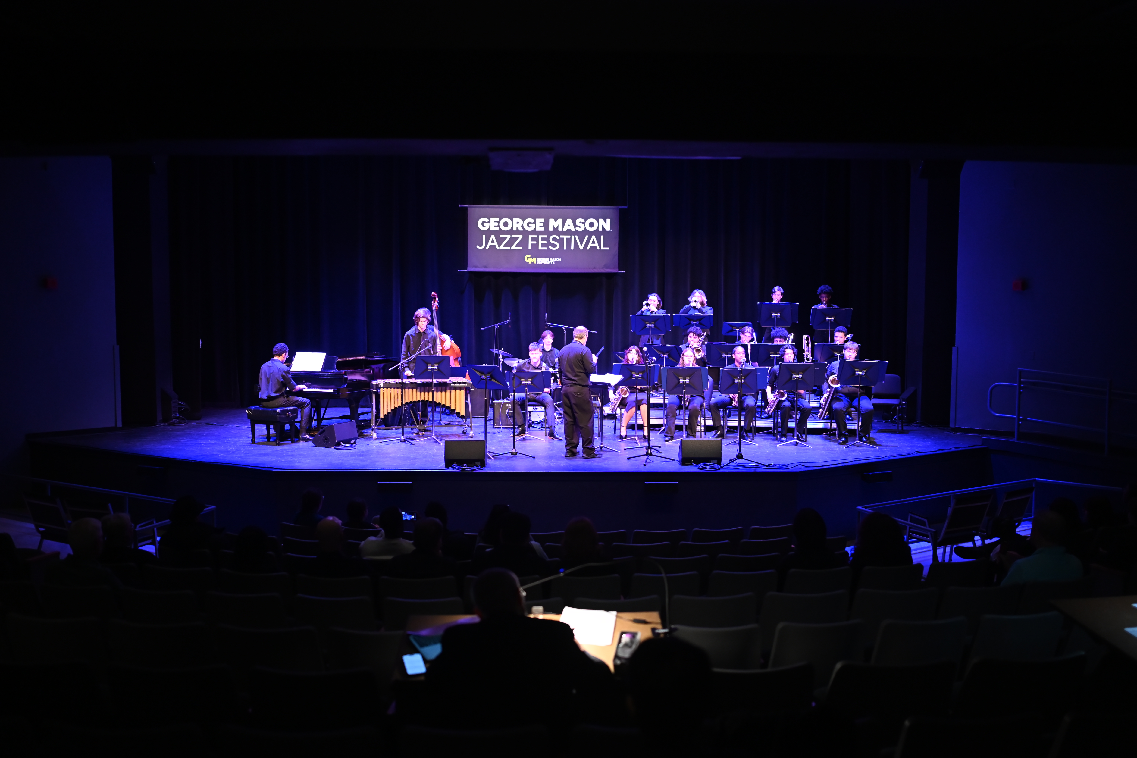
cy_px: 379
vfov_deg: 37.9
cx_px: 568
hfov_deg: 54.4
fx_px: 1105
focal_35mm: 35
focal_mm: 35
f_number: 1.8
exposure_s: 1/125
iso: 2500
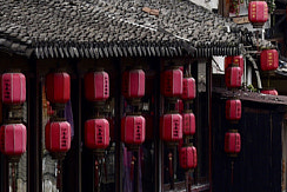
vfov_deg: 2.1
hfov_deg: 3.1
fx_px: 5225
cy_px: 350
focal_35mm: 655
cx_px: 394
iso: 64
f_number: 6.3
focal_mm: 100
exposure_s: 1/160
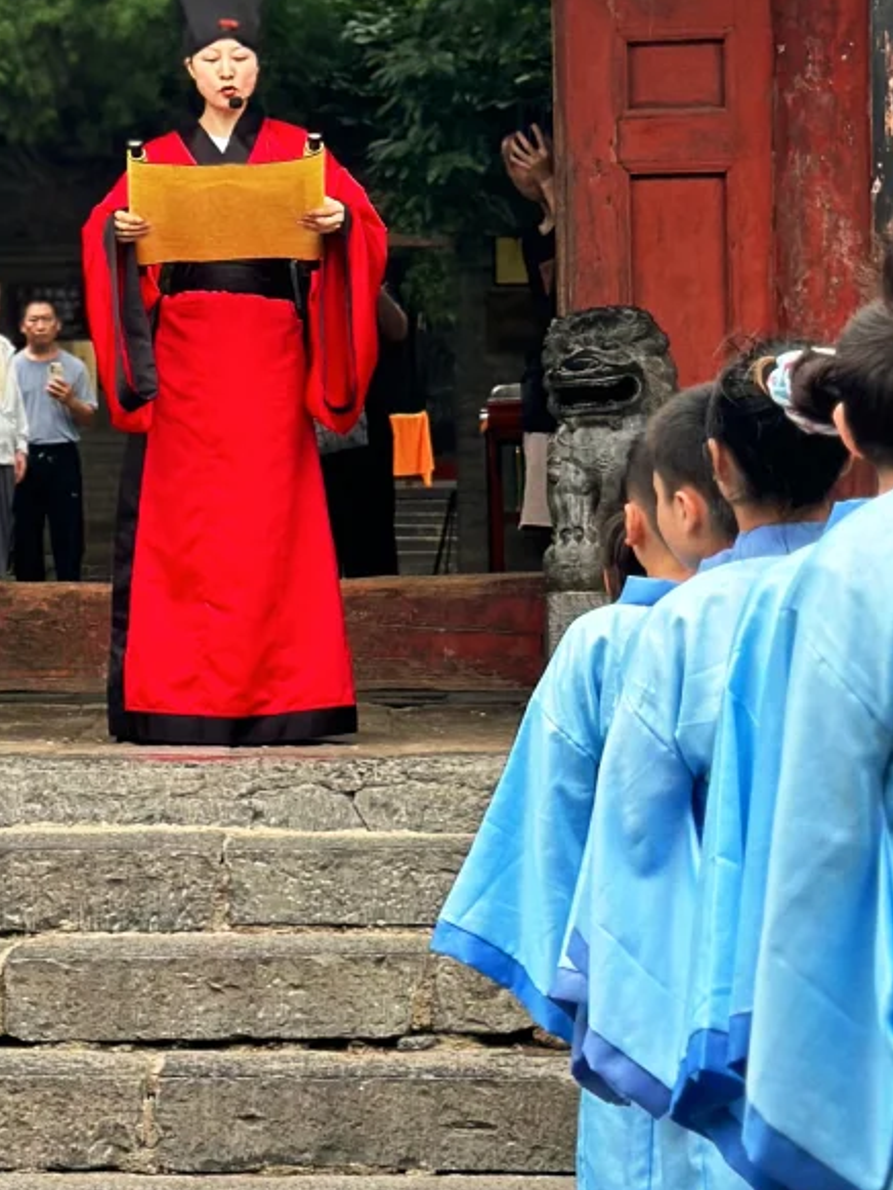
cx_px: 180
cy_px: 268
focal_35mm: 119
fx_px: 4092
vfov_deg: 16.4
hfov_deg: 12.4
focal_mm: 6.86
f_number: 1.78
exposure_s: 1/121
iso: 125
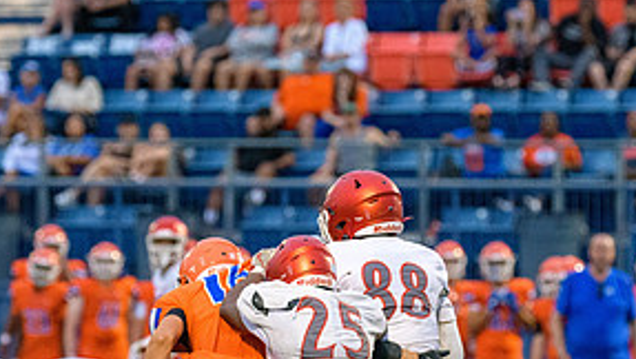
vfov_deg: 2.7
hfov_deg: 4.9
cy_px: 309
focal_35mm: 444
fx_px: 7494
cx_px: 330
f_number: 3.5
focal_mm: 210
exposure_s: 1/2000
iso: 5000
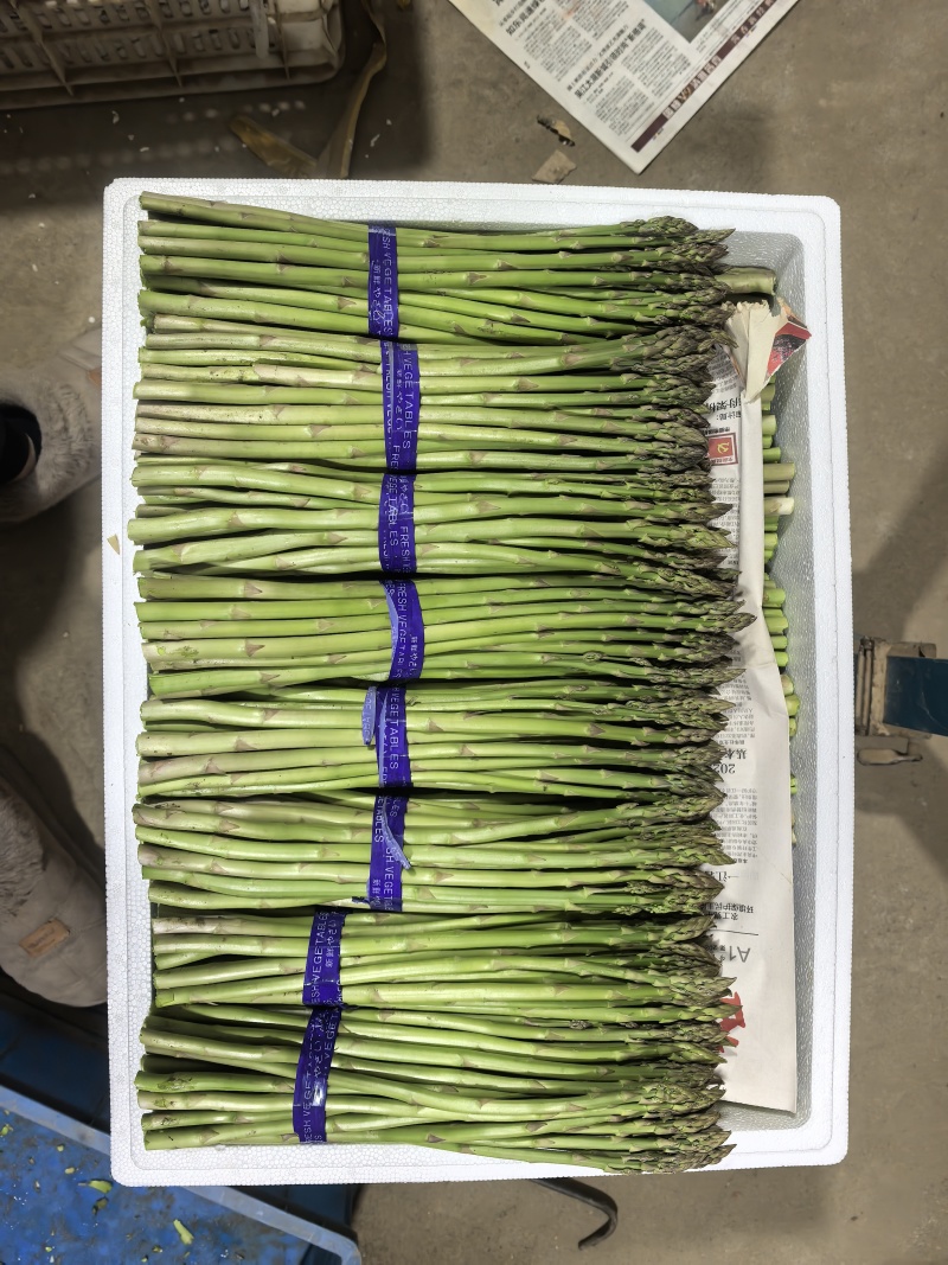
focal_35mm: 27
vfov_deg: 65.3
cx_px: 474
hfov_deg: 51.3
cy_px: 632
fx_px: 986
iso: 200
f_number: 2
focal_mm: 6.98
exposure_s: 1/50
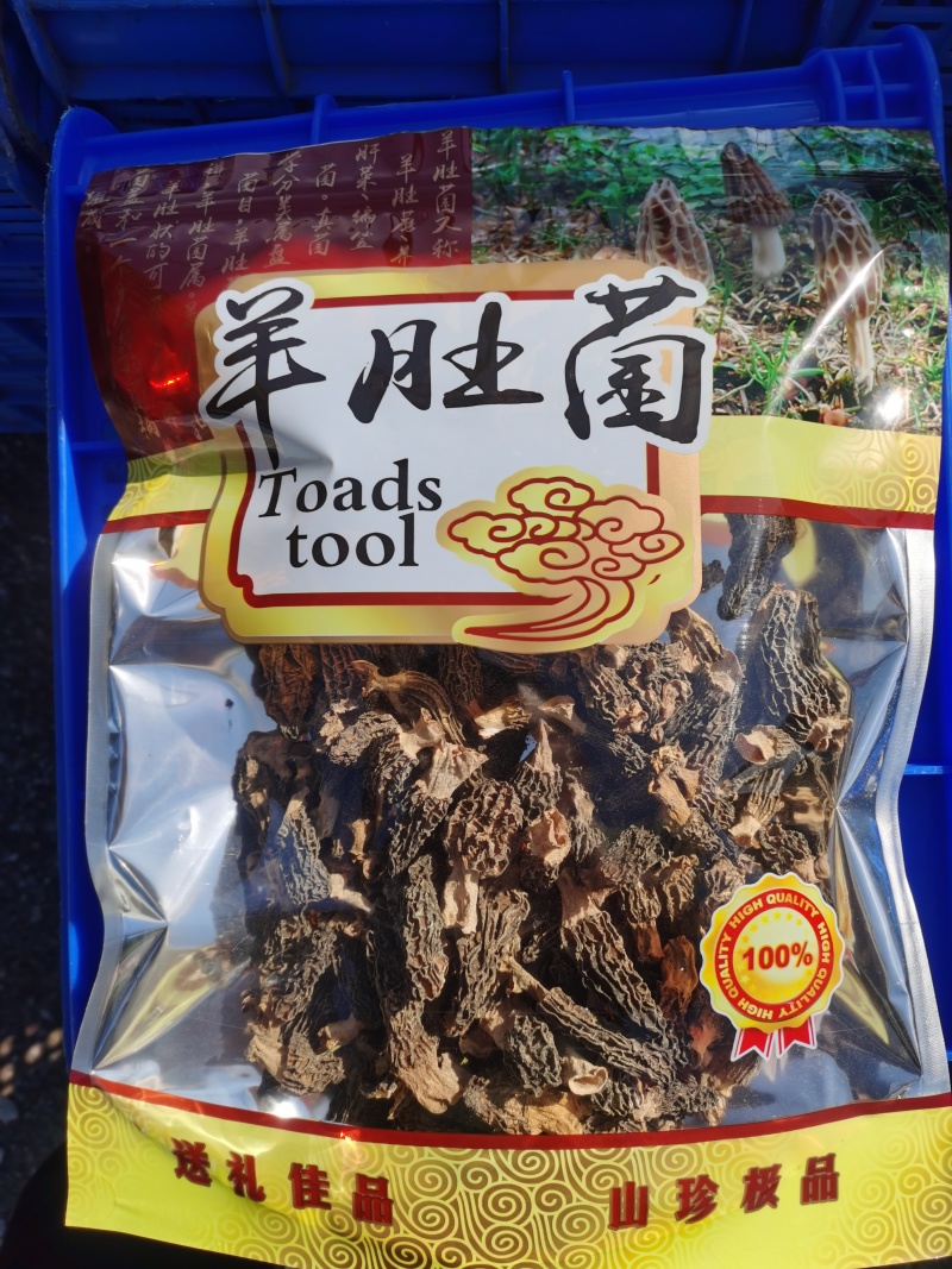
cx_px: 476
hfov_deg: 51.3
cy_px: 634
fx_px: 990
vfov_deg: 65.3
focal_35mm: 27
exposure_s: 1/4016
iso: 50
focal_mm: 5.58
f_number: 1.8
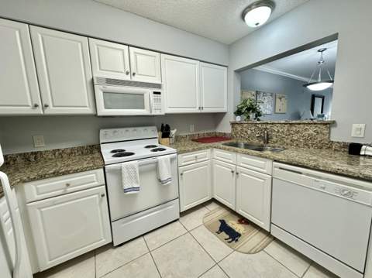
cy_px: 139
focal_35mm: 14
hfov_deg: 102.1
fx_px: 150
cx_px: 186
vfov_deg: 85.6
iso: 160
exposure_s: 1/120
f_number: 2.2
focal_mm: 2.22
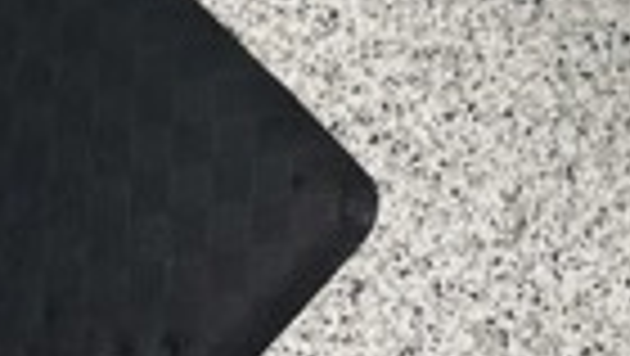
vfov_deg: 11.8
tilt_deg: -57.8
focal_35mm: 85
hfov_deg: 23.7
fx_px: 1421
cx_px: 664
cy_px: -482
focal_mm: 5.1
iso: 64
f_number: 1.6
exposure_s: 1/120
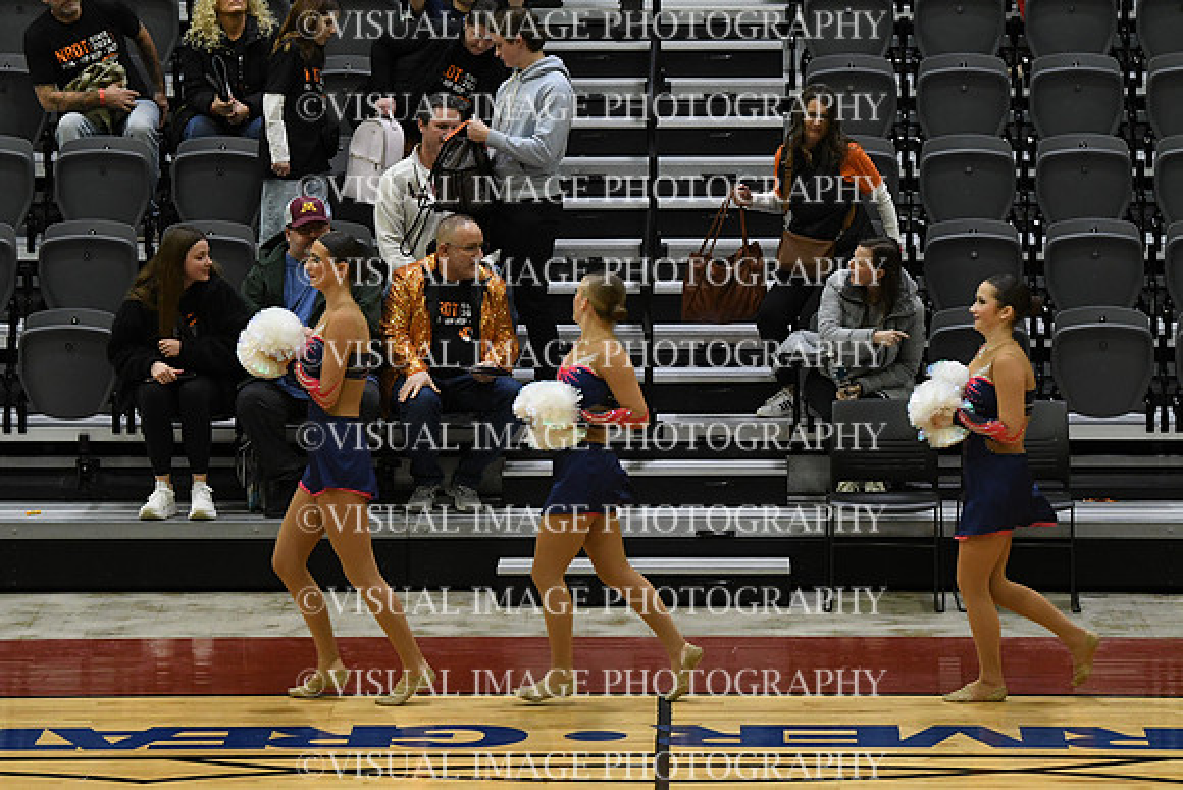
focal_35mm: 202
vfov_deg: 6.8
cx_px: 592
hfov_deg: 10.2
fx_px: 6639
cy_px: 395
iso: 4000
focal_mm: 135
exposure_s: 1/500
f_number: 4
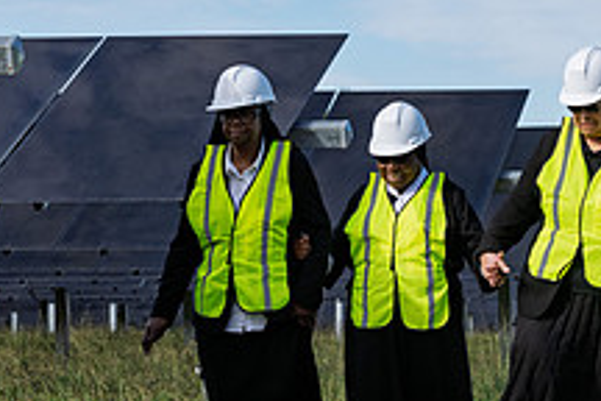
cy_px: 224
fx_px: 3806
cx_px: 479
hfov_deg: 9.0
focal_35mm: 228
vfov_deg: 6.0
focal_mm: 85
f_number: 6.3
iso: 200
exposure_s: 1/1250
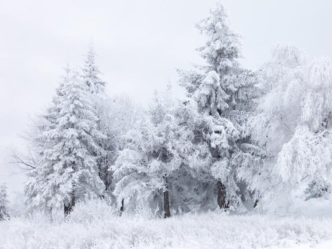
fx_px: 854
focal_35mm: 89
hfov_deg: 22.0
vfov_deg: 16.6
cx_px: 166
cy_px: 124
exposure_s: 1/90
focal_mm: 14.8
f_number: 5.6
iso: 80
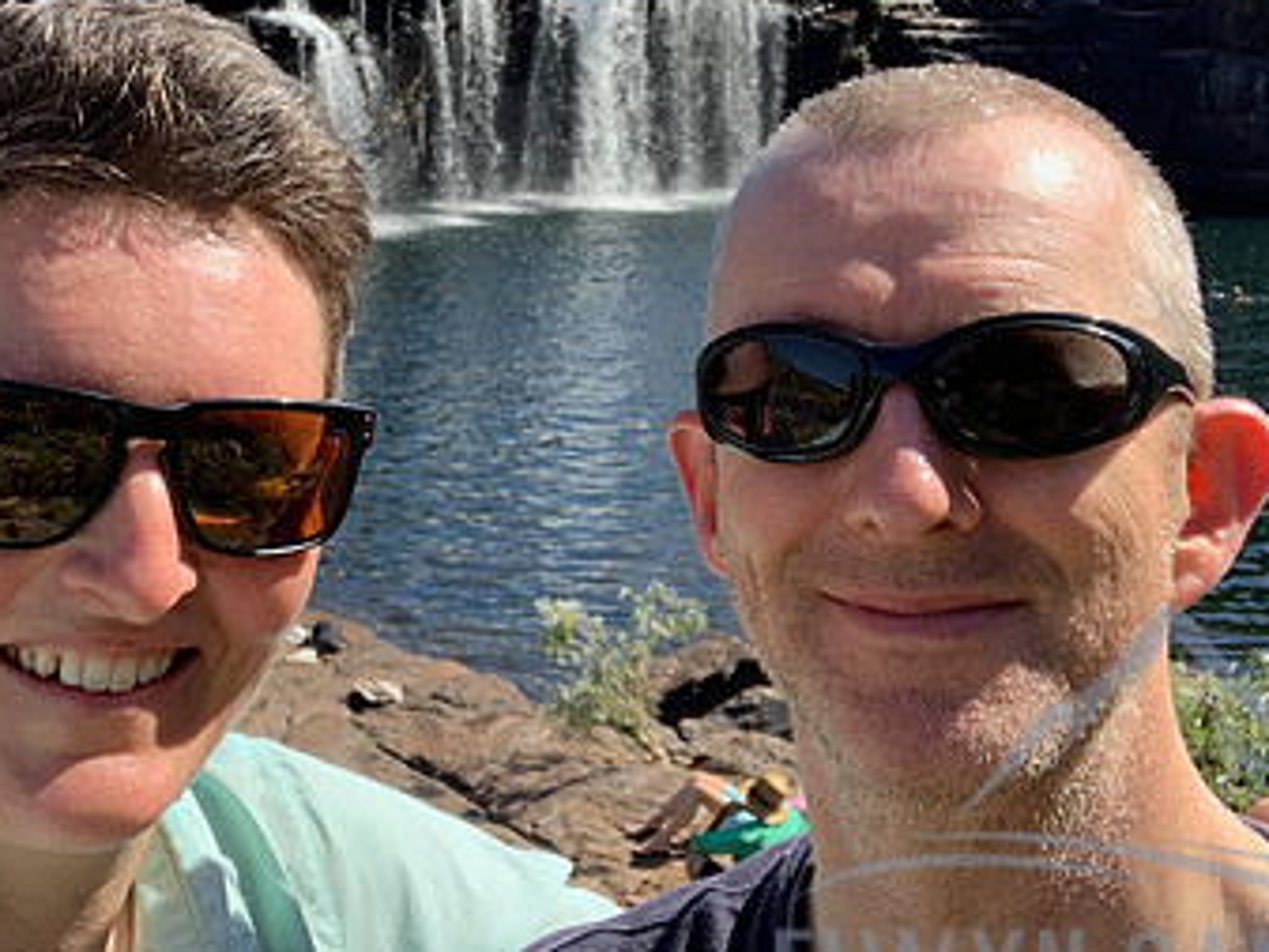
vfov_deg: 26.4
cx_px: 505
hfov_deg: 34.8
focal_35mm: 55
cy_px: 288
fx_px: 2017
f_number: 2.2
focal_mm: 2.87
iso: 16
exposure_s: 1/488
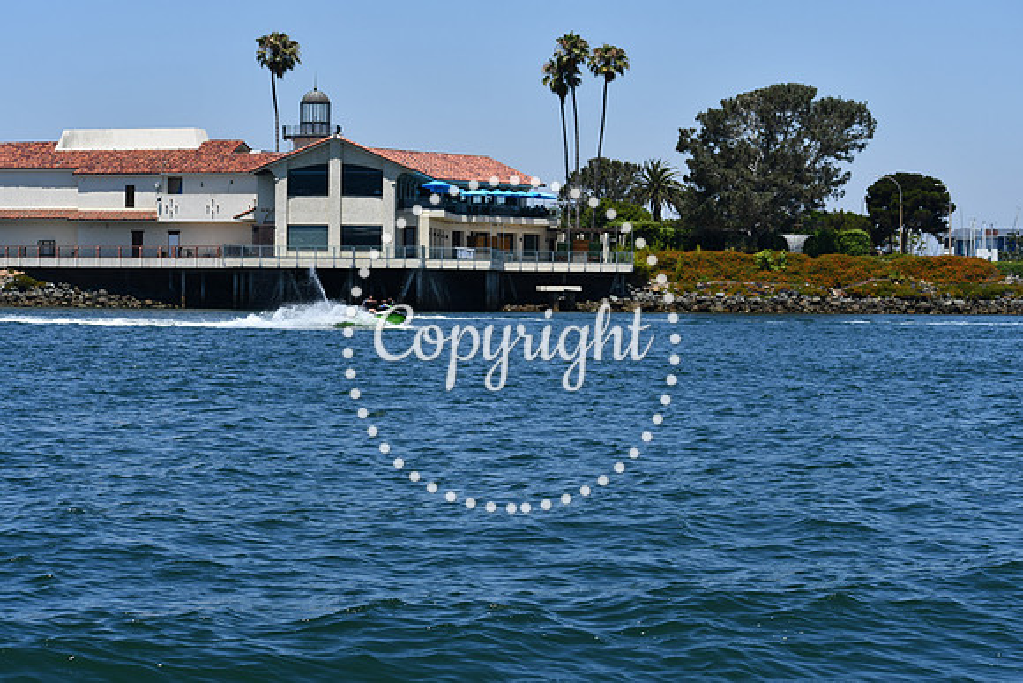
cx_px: 512
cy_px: 342
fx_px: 2984
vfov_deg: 13.0
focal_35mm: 105
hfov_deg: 19.5
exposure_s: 1/500
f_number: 8
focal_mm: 70
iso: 110
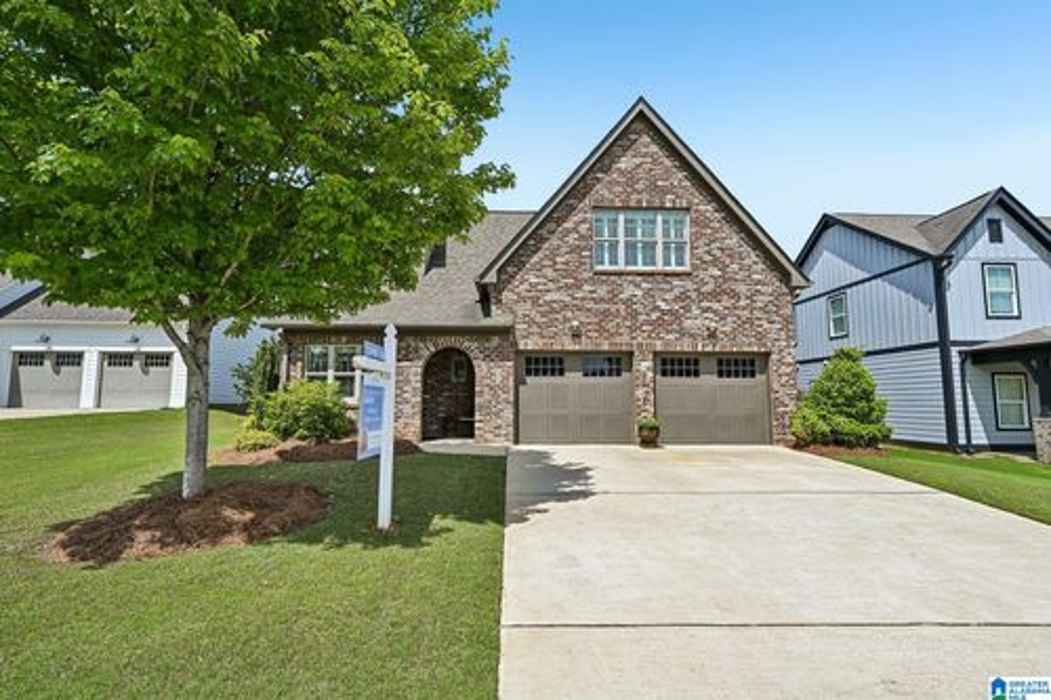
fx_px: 482
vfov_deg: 72.0
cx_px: 526
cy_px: 350
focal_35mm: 16
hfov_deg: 95.0
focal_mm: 16.5
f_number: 8
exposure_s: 1/800
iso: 400
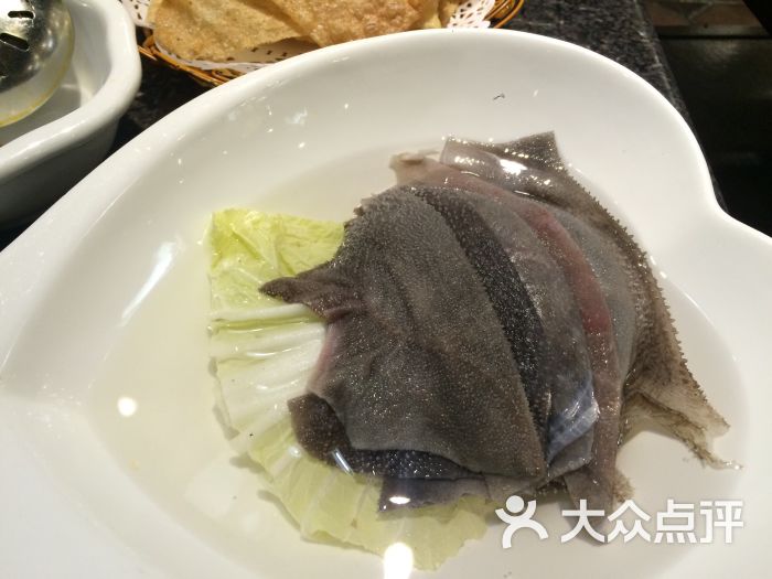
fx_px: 647
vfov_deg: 48.2
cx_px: 386
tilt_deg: -51.7
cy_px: 290
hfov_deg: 61.7
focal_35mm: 29
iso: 64
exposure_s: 1/33
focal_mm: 4.15
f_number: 2.2
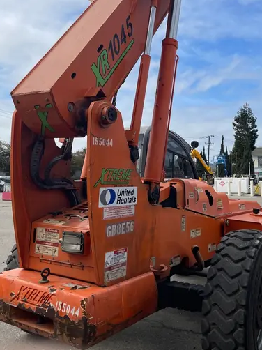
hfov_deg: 37.4
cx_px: 170
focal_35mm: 38
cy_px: 124
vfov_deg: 48.4
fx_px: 384
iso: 50
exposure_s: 1/5291
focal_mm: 4.2
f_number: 1.6
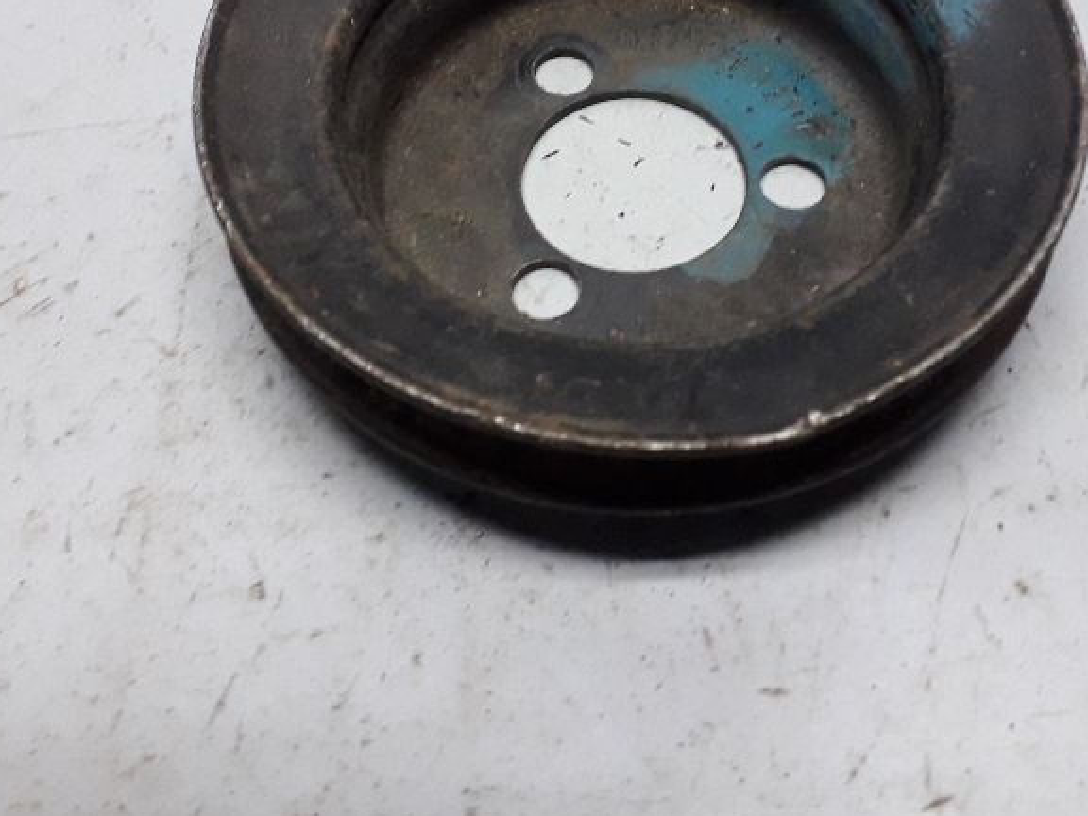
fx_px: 1509
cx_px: 552
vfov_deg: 29.3
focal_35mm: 48
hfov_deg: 39.7
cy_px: 117
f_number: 1.9
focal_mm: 3.6
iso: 200
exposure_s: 1/33
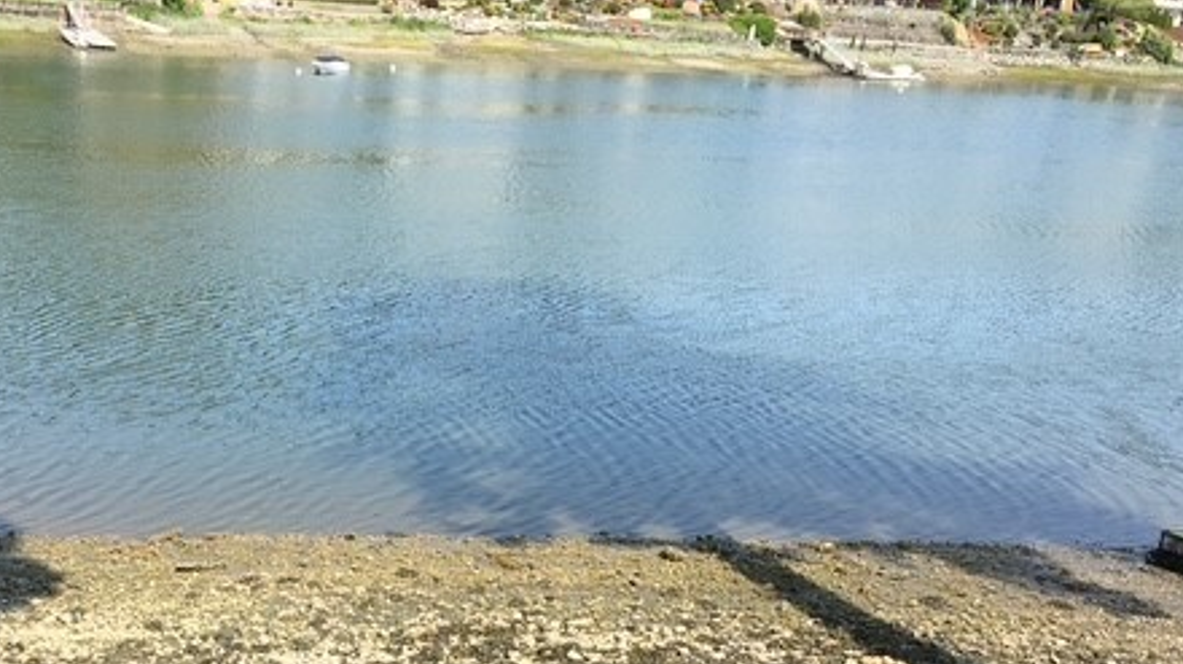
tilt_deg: -23.1
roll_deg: -2.2
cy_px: 621
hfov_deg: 44.0
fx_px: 1442
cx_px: 395
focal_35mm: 46
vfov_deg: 25.0
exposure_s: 1/761
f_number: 2.2
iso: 25
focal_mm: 4.15
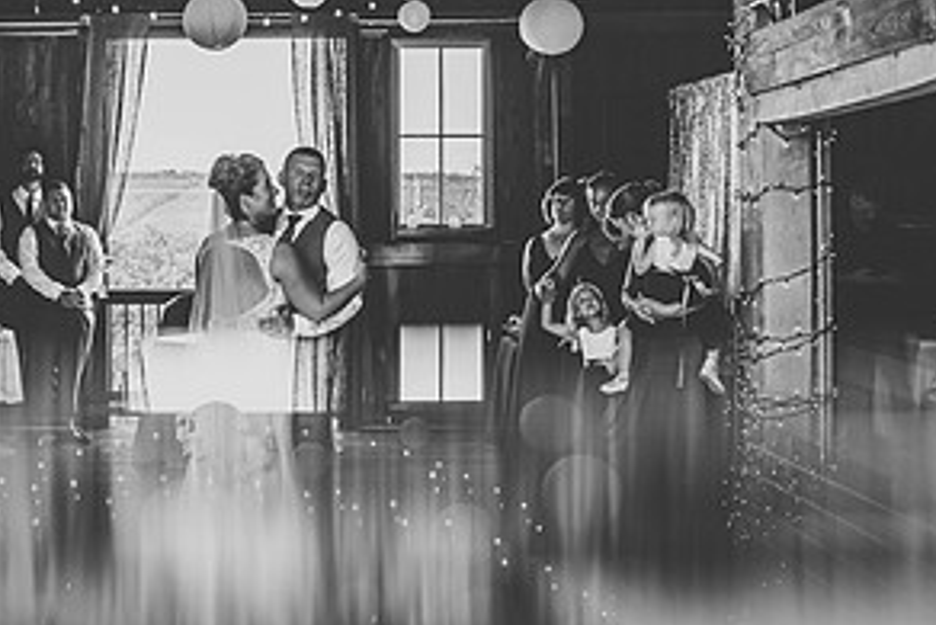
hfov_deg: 34.4
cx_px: 247
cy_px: 258
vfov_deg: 23.8
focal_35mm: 57
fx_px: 1483
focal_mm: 28
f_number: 2.8
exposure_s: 1/320
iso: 400
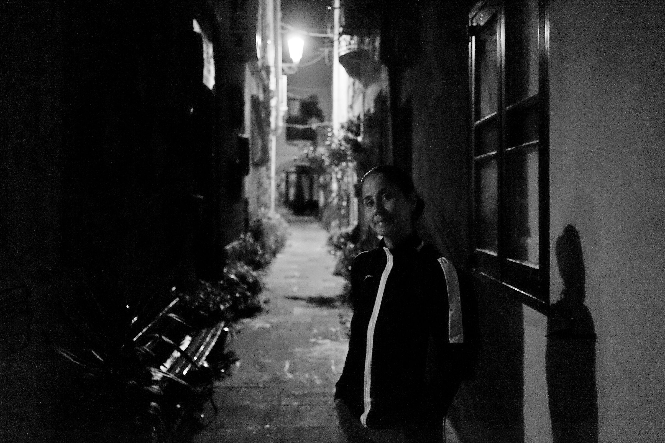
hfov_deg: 54.4
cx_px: 332
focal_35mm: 35
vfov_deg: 37.9
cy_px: 222
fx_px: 646
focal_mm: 35
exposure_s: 1/200
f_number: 2.8
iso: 6400
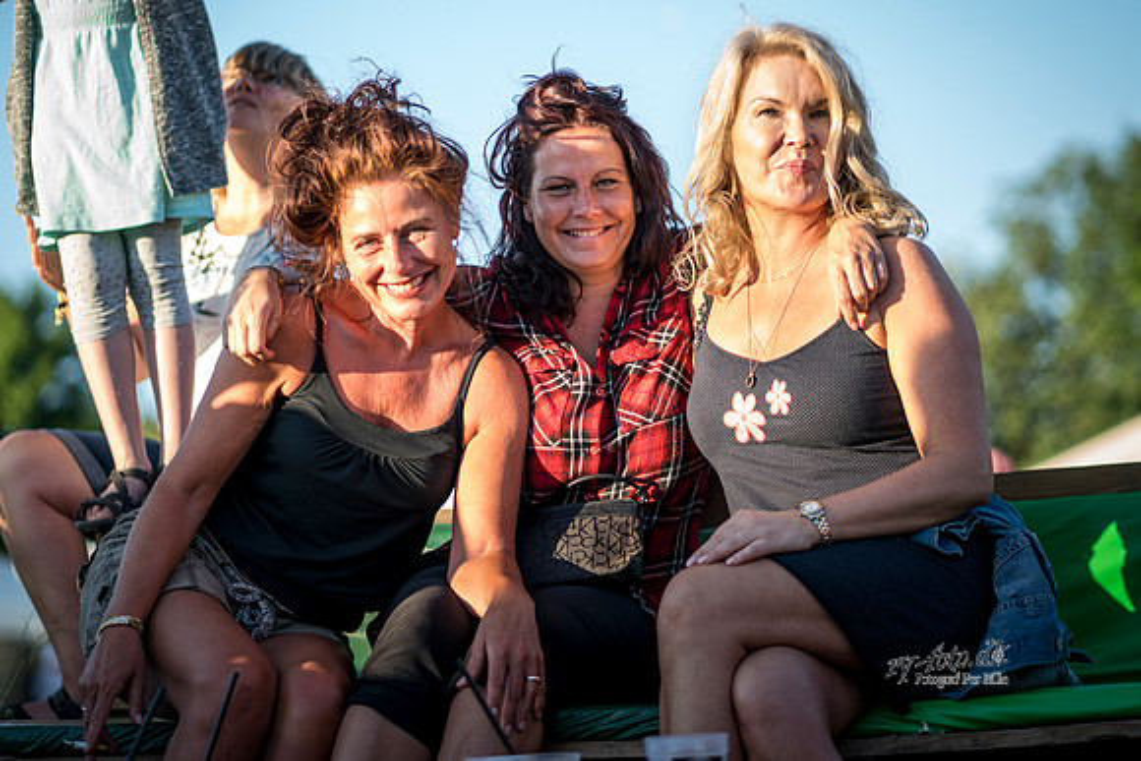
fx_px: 3683
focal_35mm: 116
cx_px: 527
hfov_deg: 17.6
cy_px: 241
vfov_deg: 11.8
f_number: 1.8
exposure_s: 1/800
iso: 80
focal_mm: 85
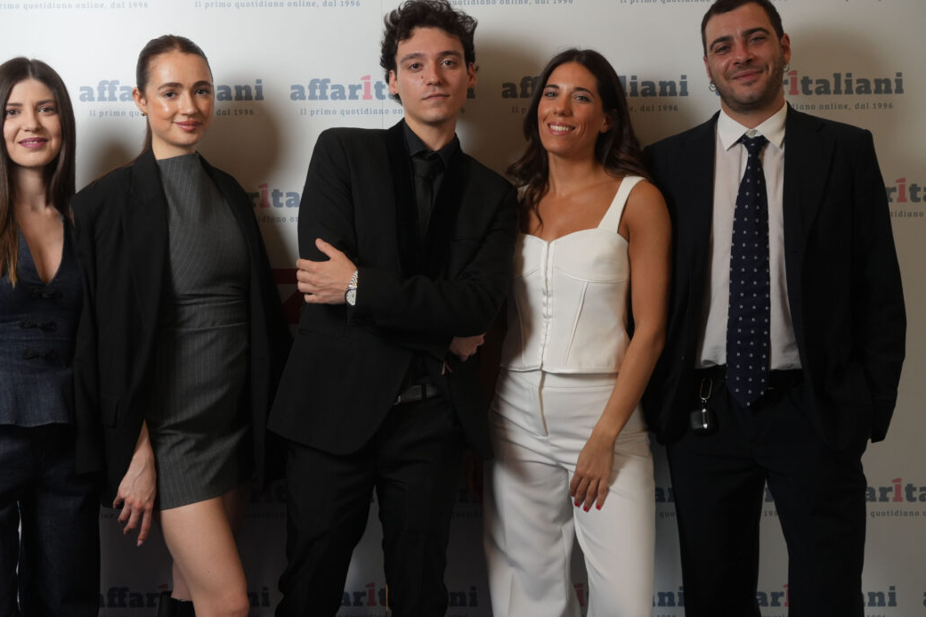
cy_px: 285
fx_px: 1157
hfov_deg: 43.5
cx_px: 402
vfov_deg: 29.8
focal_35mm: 45
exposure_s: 1/160
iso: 1600
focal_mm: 39
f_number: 6.3
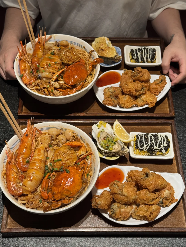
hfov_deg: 30.3
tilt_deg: -56.0
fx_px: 344
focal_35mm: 48
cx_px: 93
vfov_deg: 39.7
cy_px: 124
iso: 80
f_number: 1.78
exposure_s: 1/100
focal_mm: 6.76
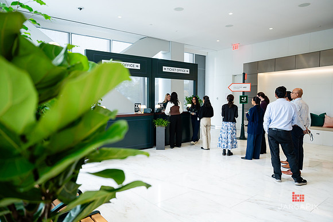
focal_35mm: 25
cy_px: 111
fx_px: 232
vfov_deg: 51.1
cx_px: 164
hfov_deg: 71.4
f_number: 3.2
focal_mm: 24
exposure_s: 1/200
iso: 500
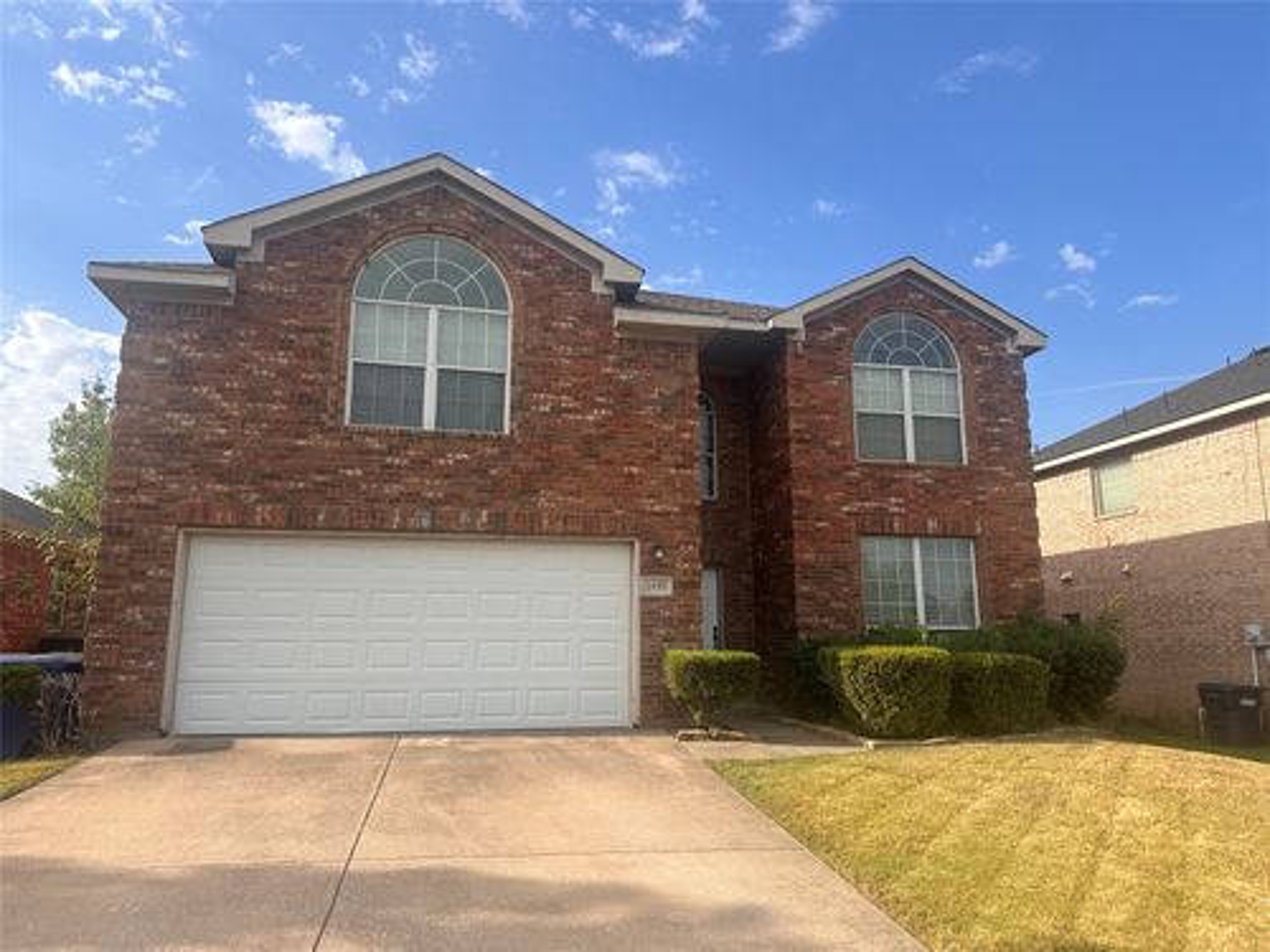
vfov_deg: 56.8
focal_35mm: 24
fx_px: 881
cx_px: 635
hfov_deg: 71.6
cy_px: 476
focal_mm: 6.86
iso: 80
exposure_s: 1/2882
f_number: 1.78
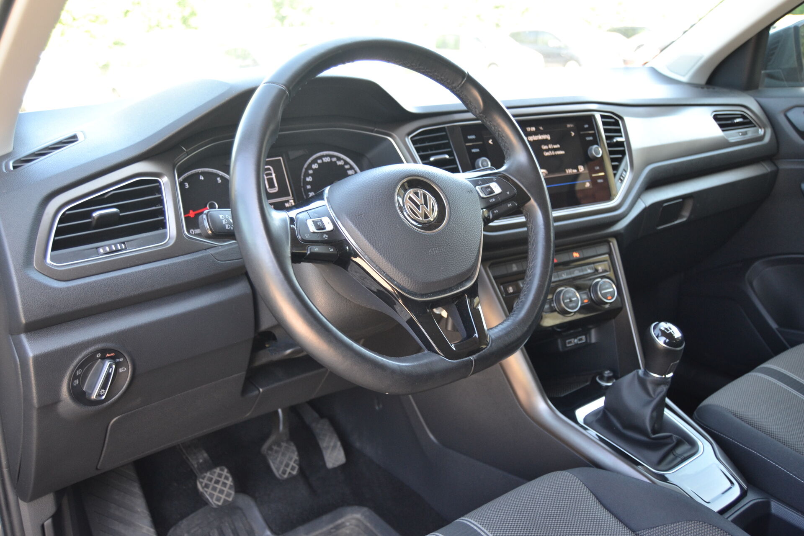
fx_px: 737
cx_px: 402
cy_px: 268
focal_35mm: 33
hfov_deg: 57.2
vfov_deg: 40.0
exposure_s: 1/60
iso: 400
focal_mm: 22
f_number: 3.5
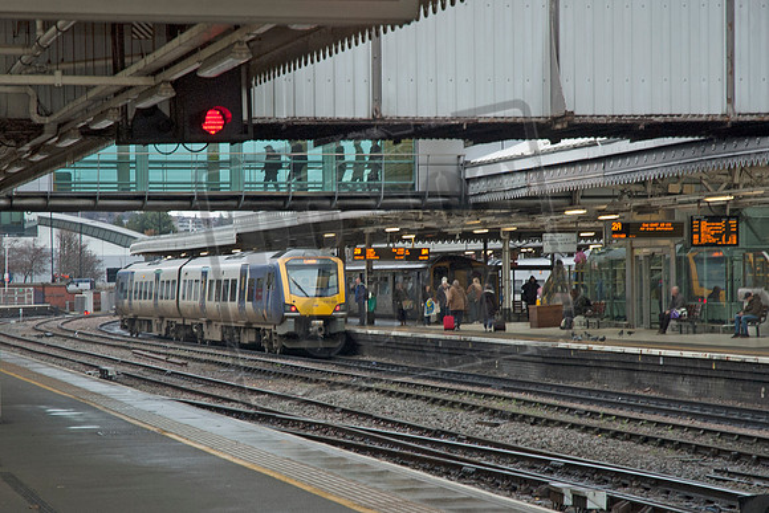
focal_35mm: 105
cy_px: 256
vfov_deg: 13.0
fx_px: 2243
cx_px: 384
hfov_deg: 19.5
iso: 640
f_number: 4.5
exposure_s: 1/60
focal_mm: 70
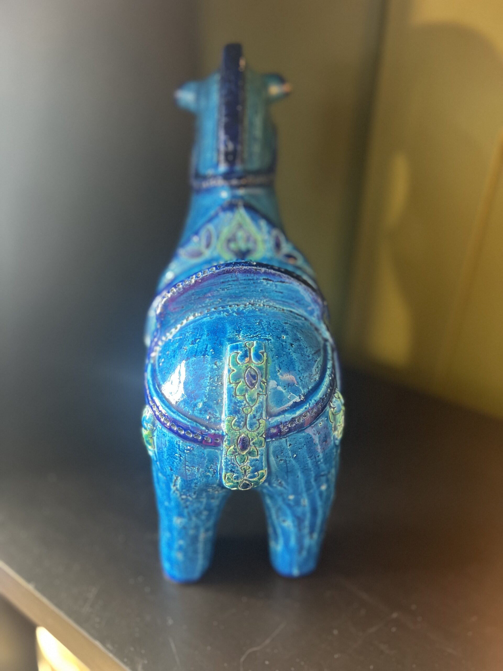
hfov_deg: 53.1
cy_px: 336
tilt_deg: -30.1
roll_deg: -1.2
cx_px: 252
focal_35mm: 26
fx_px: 504
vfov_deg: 67.3
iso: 500
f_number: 1.5
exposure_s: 1/50
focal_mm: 5.7
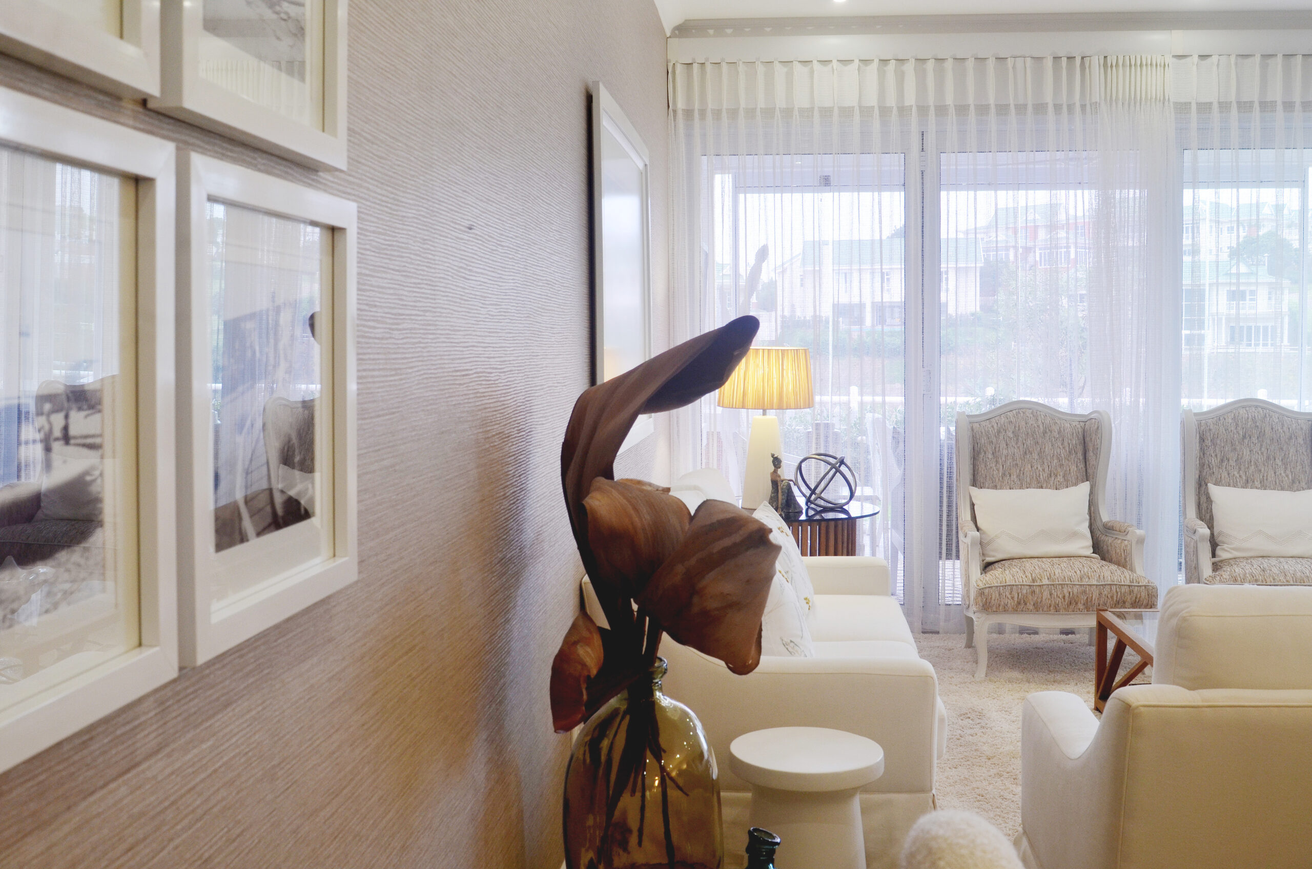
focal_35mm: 36
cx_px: 656
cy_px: 434
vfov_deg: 36.7
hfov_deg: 53.2
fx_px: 1309
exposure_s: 1/6
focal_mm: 24
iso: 200
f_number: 7.1
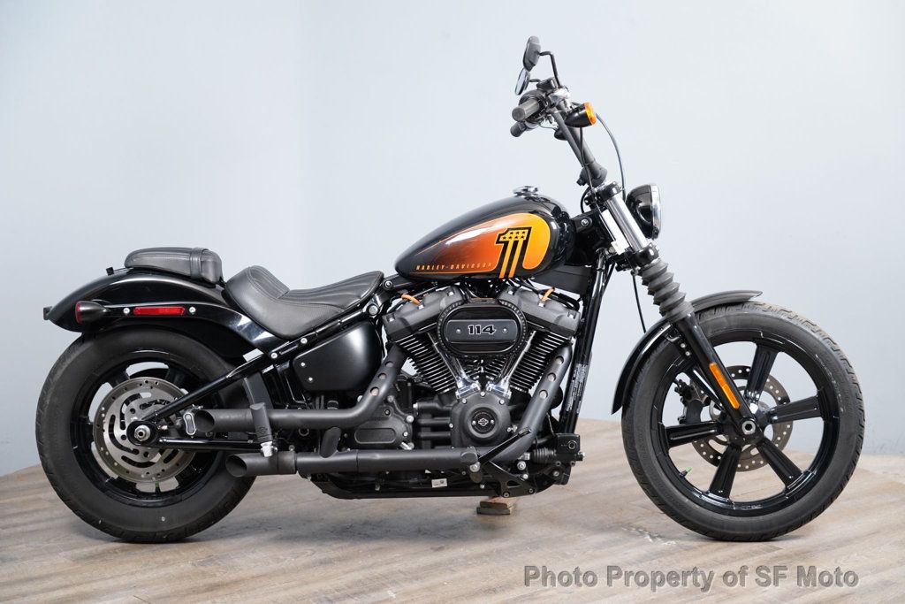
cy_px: 302
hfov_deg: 30.5
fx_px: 1659
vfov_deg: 20.6
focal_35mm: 66
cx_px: 452
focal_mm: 66
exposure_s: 1/125
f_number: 4
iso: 2000
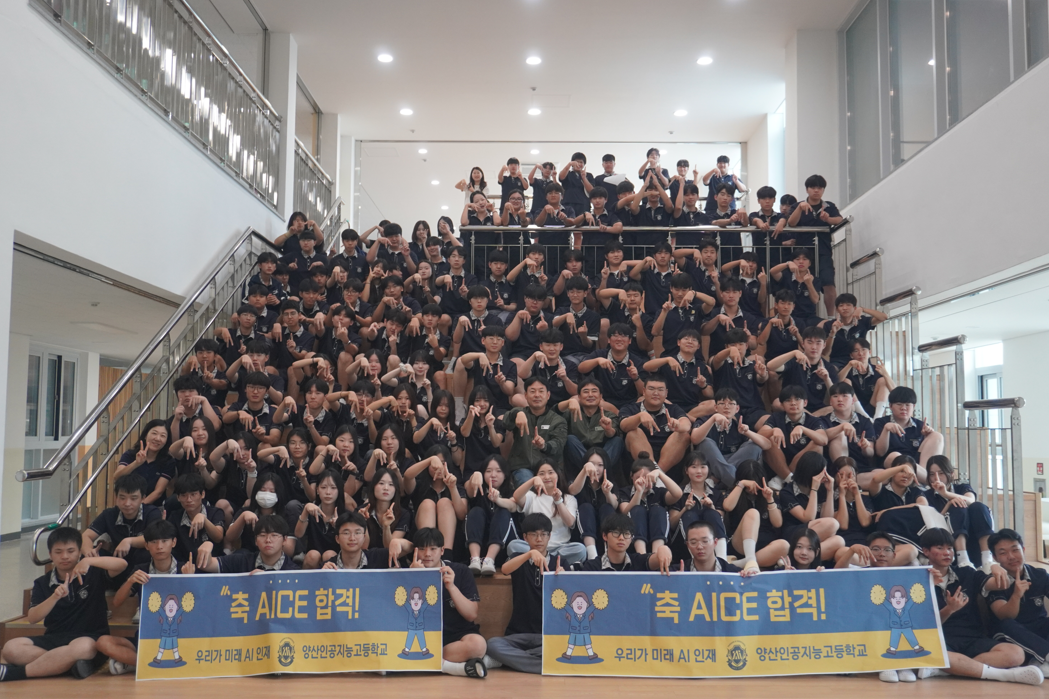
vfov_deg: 37.3
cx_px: 534
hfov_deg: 53.8
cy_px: 352
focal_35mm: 36
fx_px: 1035
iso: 1000
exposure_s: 1/160
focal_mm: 23
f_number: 4
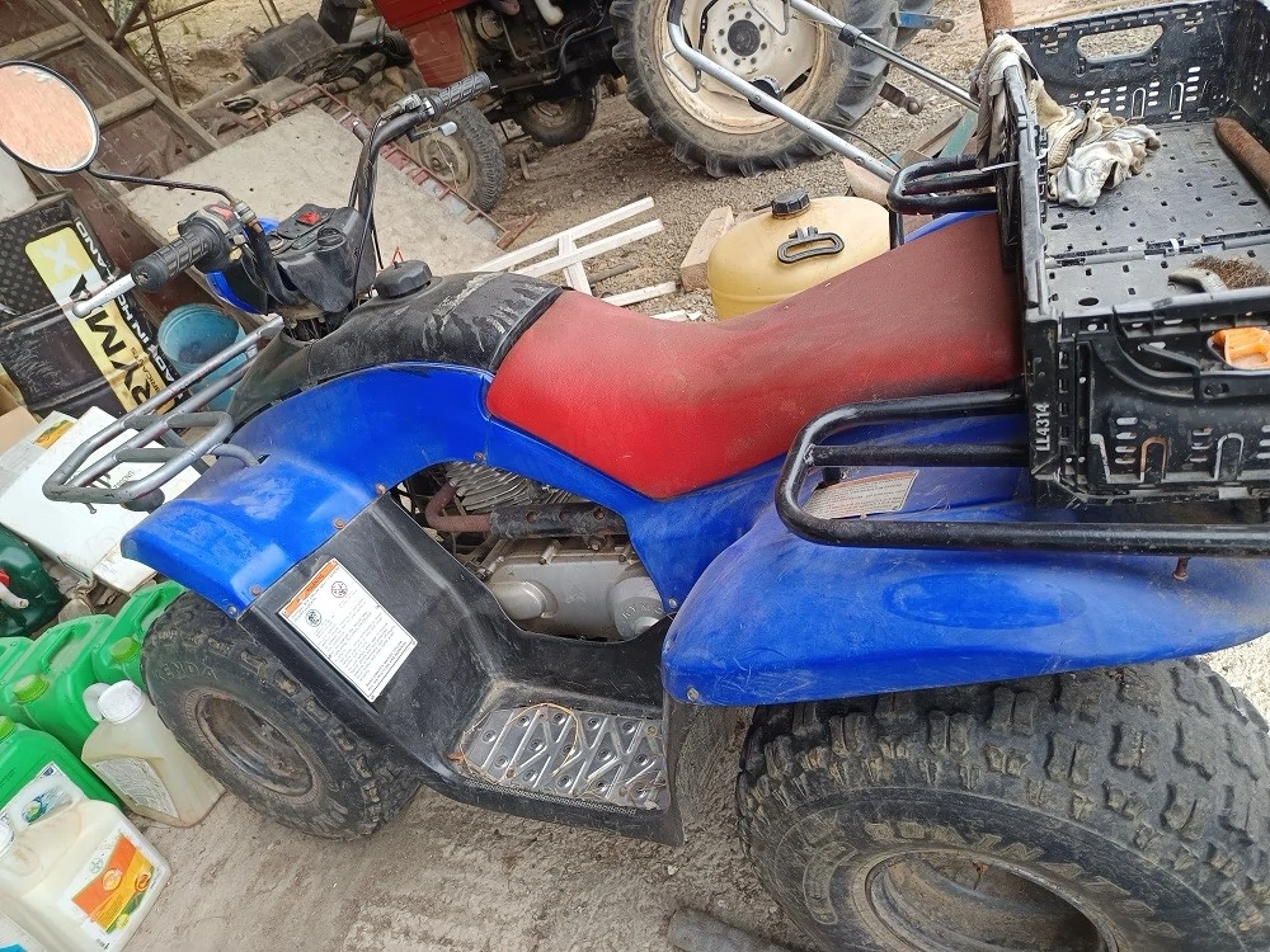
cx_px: 635
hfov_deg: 71.6
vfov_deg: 56.8
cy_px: 476
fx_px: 881
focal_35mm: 24
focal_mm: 5.31
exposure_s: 1/50
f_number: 1.7
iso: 93
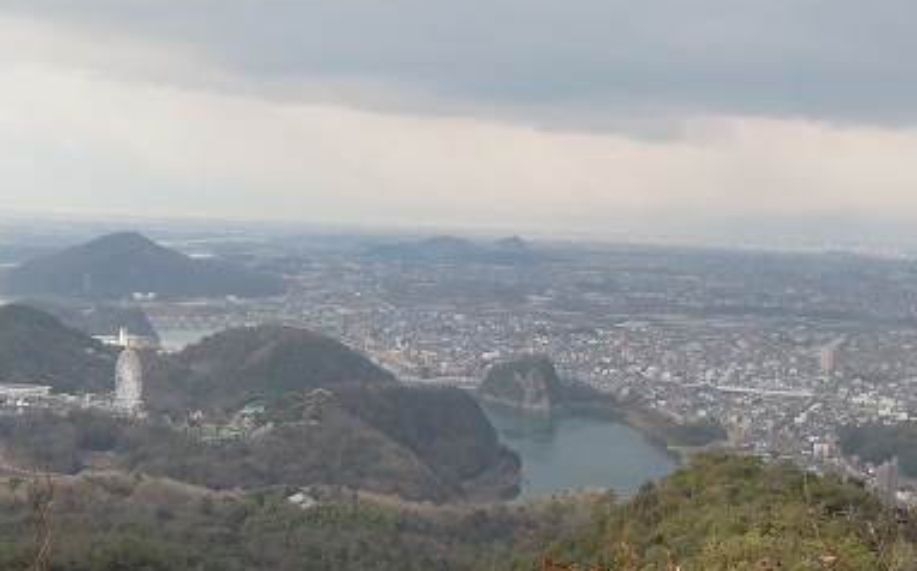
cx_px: 504
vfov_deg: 17.3
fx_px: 1873
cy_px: 391
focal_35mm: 75
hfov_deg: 27.5
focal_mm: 8.1
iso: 160
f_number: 3.5
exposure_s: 1/800
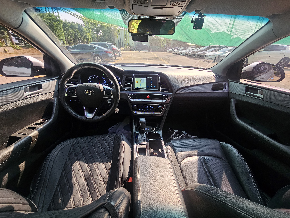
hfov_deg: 106.2
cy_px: 109
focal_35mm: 13
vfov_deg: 89.9
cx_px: 145
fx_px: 109
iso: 125
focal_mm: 2.2
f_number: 2.2
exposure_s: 1/207
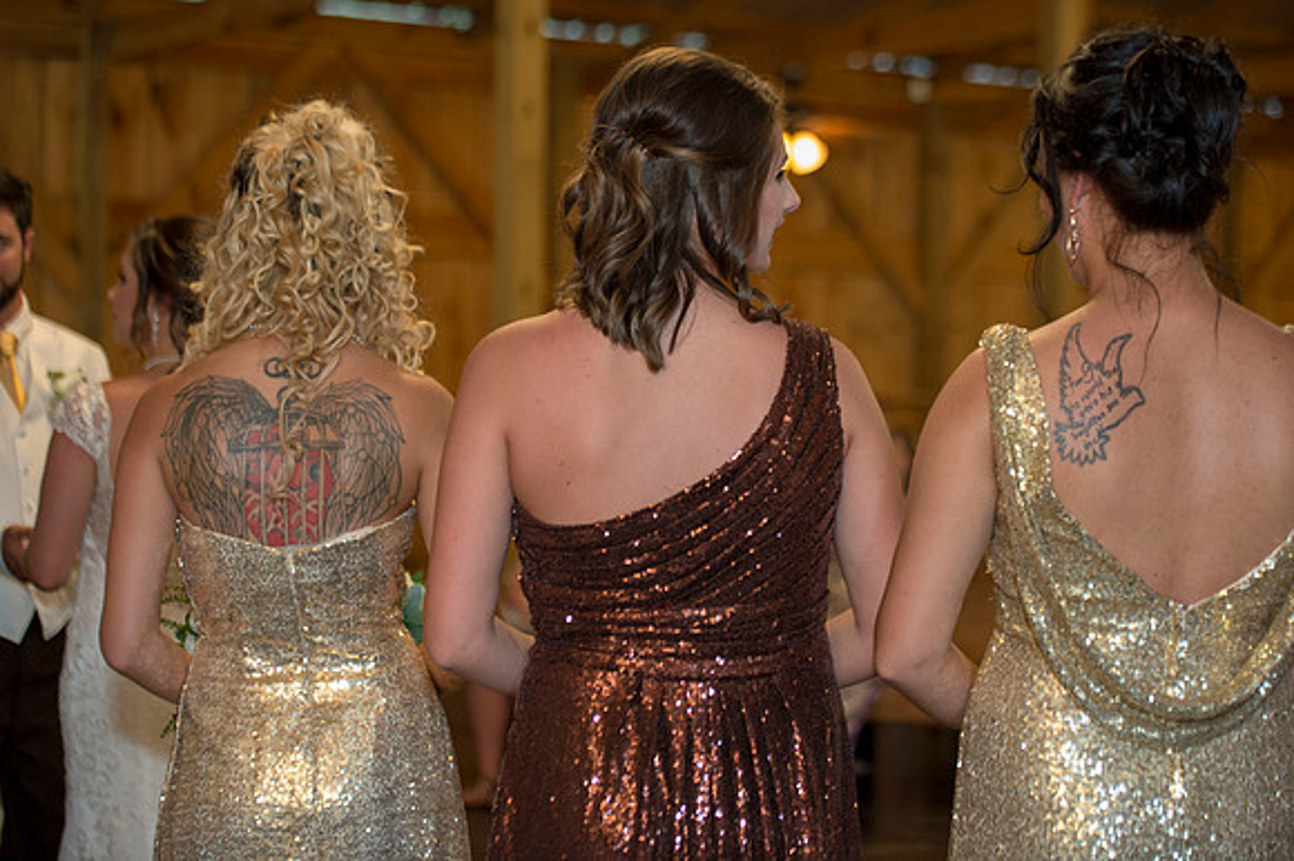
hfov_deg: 28.9
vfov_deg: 19.4
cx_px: 647
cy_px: 430
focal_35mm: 70
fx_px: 2515
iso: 1600
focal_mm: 70
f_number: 2.8
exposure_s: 1/160
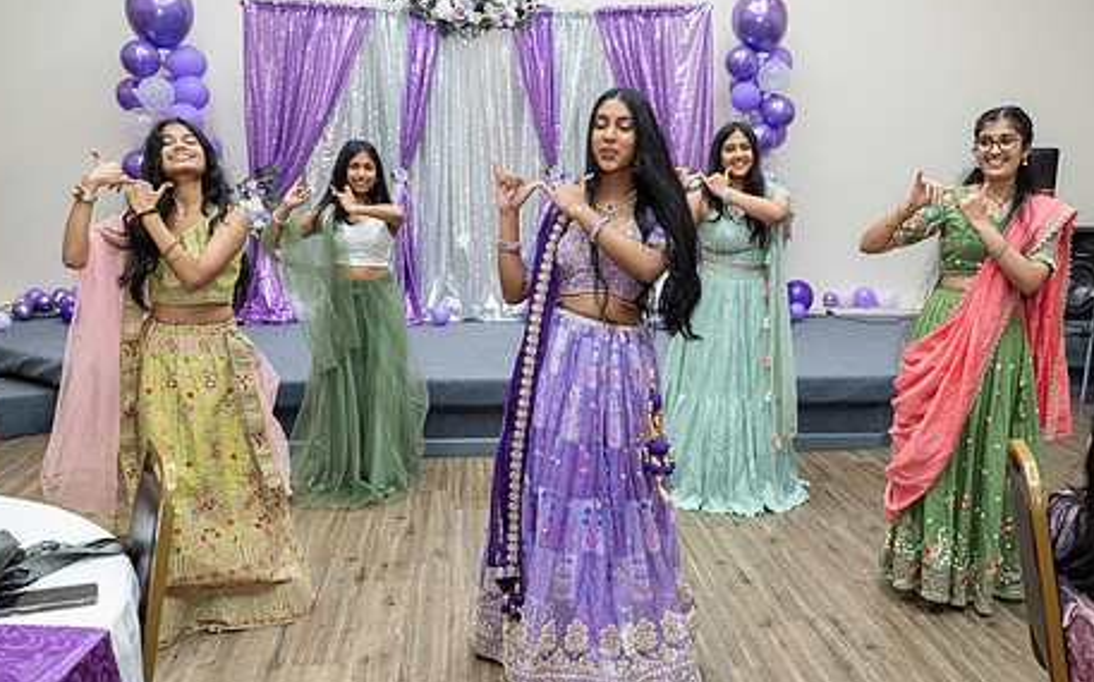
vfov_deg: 36.1
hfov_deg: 55.3
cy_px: 398
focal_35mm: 35
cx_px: 584
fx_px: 1043
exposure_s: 1/160
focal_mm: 27
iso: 1000
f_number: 4
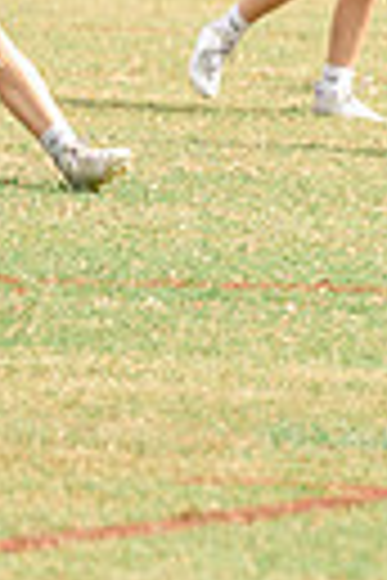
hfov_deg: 1.5
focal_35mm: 902
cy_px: -259
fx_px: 14544
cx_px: 1292
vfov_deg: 2.3
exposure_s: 1/1000
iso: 250
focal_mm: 200
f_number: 4
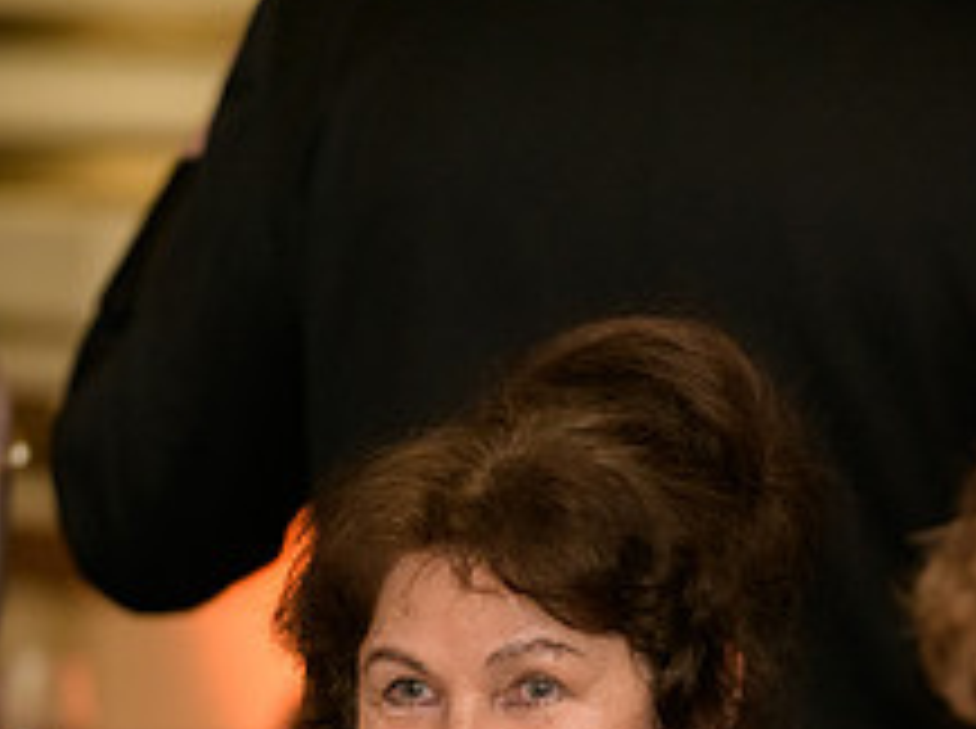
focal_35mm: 515
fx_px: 14496
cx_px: 508
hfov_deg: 3.9
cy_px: 839
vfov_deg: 2.9
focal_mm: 200
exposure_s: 1/125
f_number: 3.2
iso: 1600
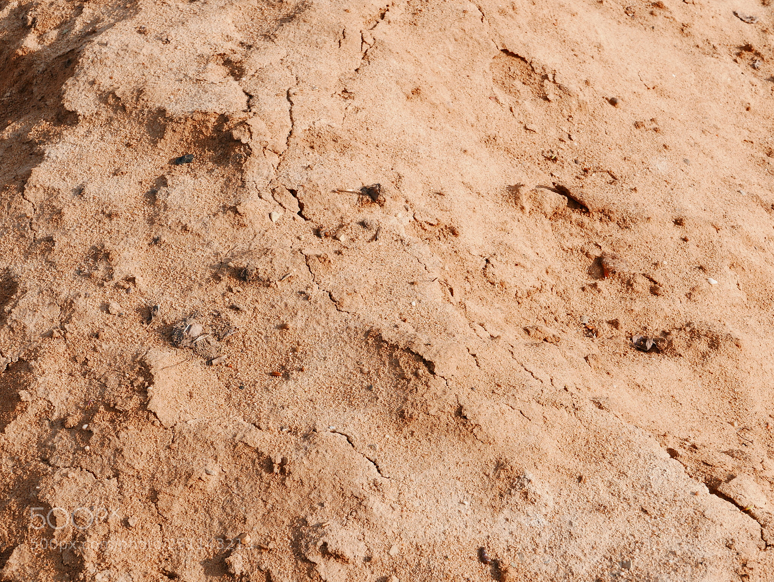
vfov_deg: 19.7
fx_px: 1678
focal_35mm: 75
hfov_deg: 26.0
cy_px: 291
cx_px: 387
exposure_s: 1/250
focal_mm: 34
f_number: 9
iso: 200
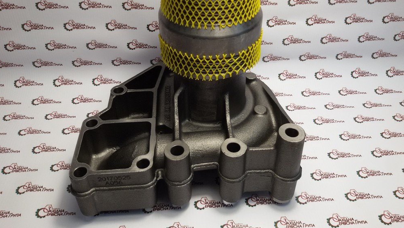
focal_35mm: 34
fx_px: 364
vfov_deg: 34.4
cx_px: 202
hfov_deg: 58.0
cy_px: 81
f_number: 2.4
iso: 50
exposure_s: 1/50
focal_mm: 2.93
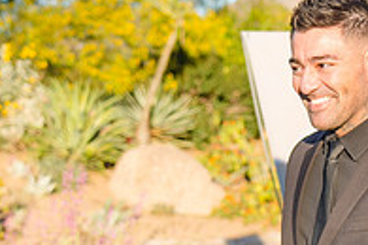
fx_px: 1646
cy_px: 250
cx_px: 285
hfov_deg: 12.7
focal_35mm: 161
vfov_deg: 8.5
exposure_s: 1/250
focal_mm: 54
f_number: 4
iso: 100
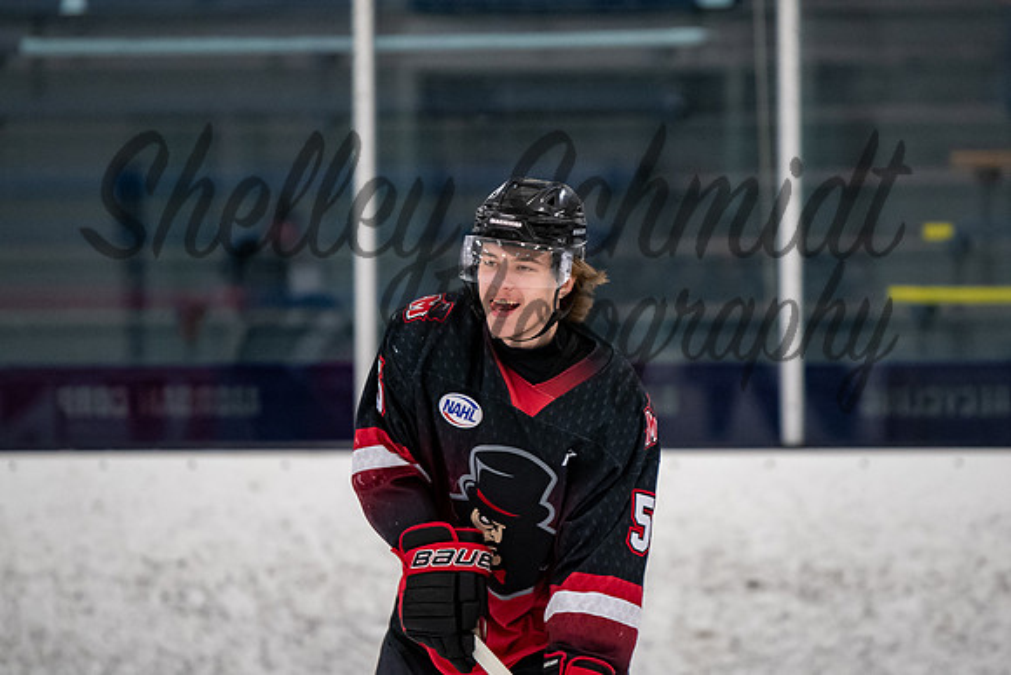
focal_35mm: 354
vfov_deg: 3.9
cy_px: 302
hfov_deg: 5.8
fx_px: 9951
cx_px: 584
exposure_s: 1/800
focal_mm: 200
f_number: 2.8
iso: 2500
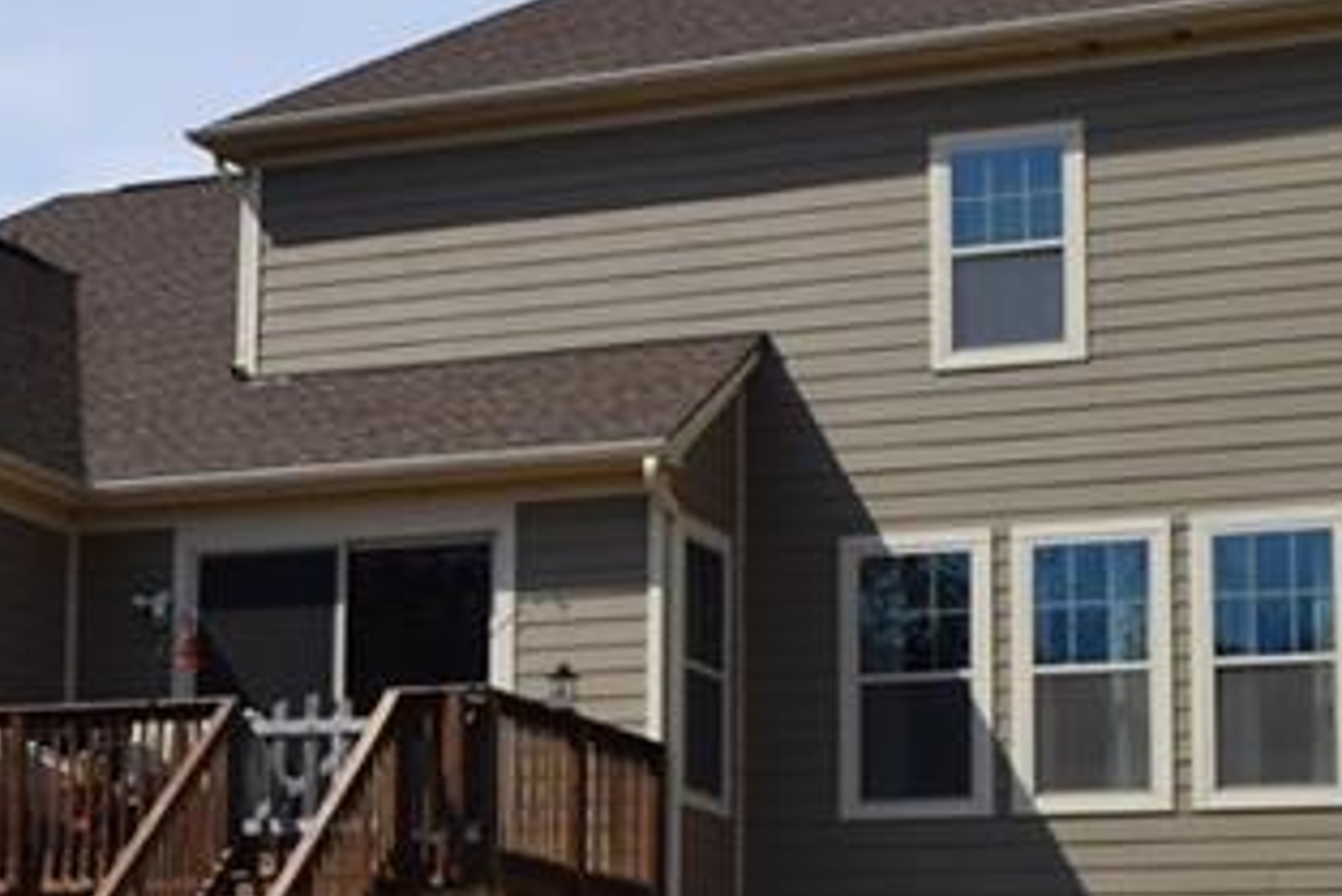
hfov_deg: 19.9
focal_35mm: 98
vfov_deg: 13.9
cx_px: -111
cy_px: 695
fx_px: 3655
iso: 100
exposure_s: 1/200
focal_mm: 20
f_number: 11
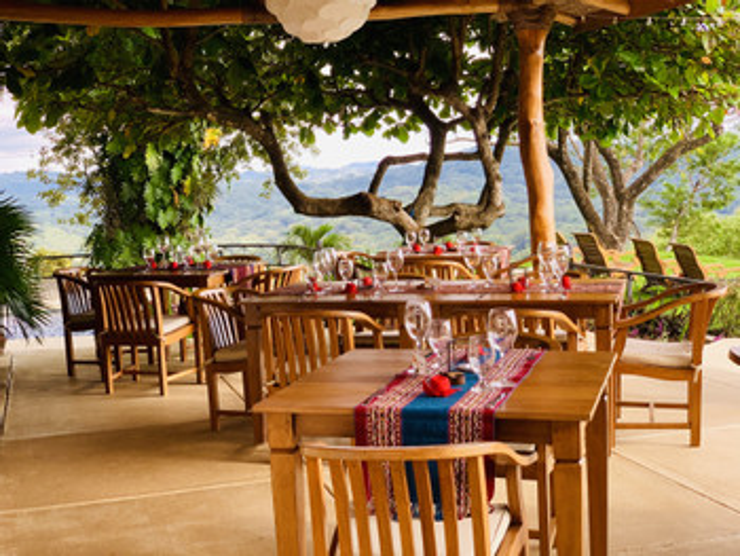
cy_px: 278
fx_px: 1112
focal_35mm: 52
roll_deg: +2.1
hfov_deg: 36.8
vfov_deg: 28.1
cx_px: 370
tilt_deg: -4.9
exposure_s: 1/122
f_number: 2.4
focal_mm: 6
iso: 32
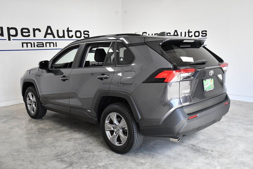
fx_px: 239
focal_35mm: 34
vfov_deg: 38.9
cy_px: 84
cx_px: 126
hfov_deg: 55.8
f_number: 5.6
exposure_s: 1/1000
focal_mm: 23
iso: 2000
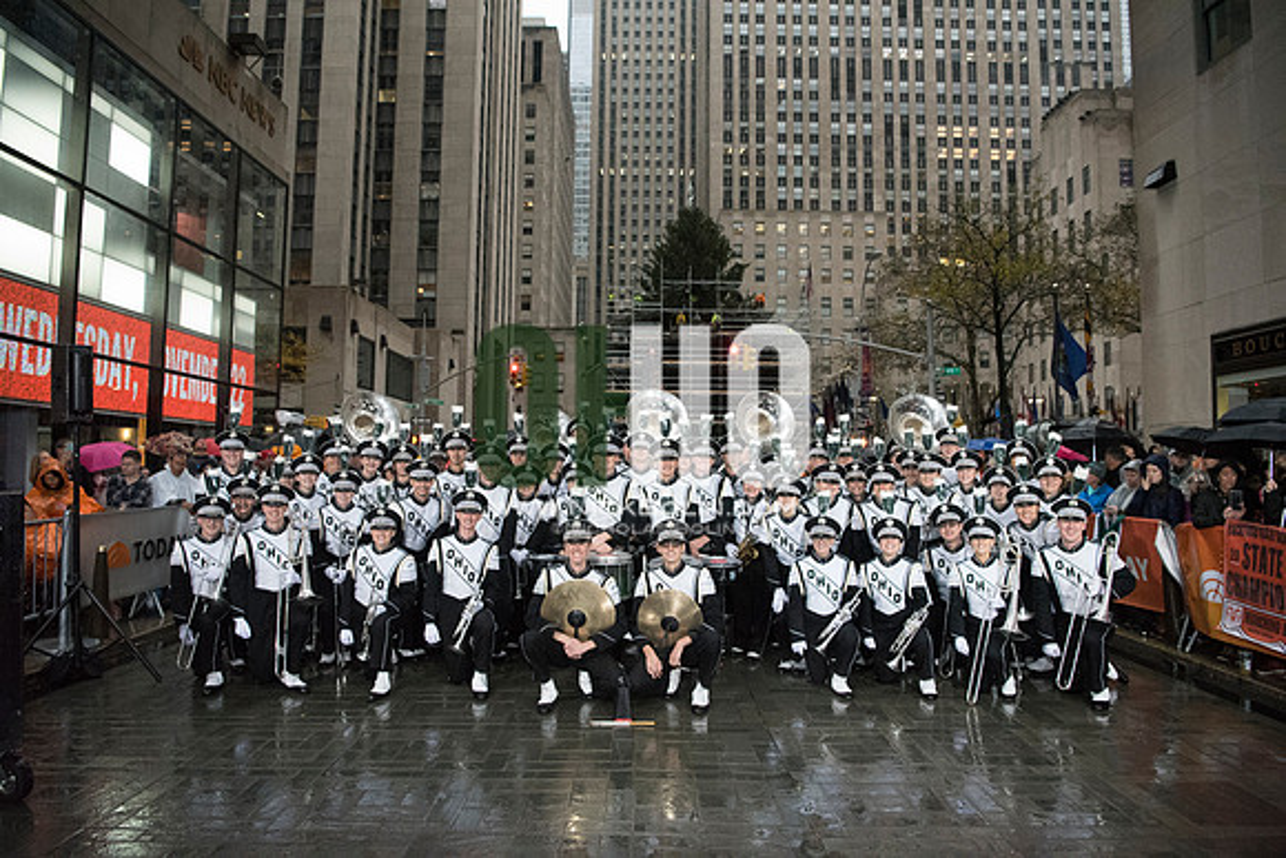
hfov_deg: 73.7
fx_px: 857
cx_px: 643
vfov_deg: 53.2
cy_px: 429
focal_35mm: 24
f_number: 3.5
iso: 10000
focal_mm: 24
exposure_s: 1/2500
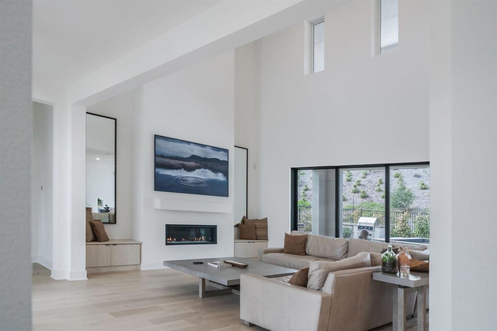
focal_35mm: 25
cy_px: 166
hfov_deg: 71.5
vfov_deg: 51.3
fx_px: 345
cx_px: 248
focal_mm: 25
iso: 160
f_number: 10
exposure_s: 1/200
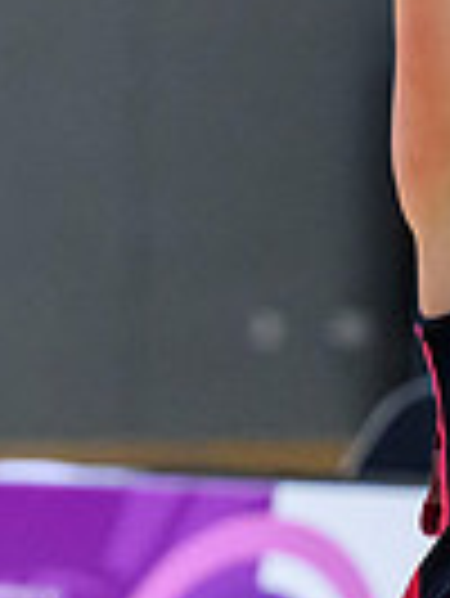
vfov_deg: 2.3
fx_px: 14969
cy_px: 423
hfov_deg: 1.7
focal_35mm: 865
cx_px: 1097
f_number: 3.5
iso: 6400
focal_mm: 150
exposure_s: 1/1000
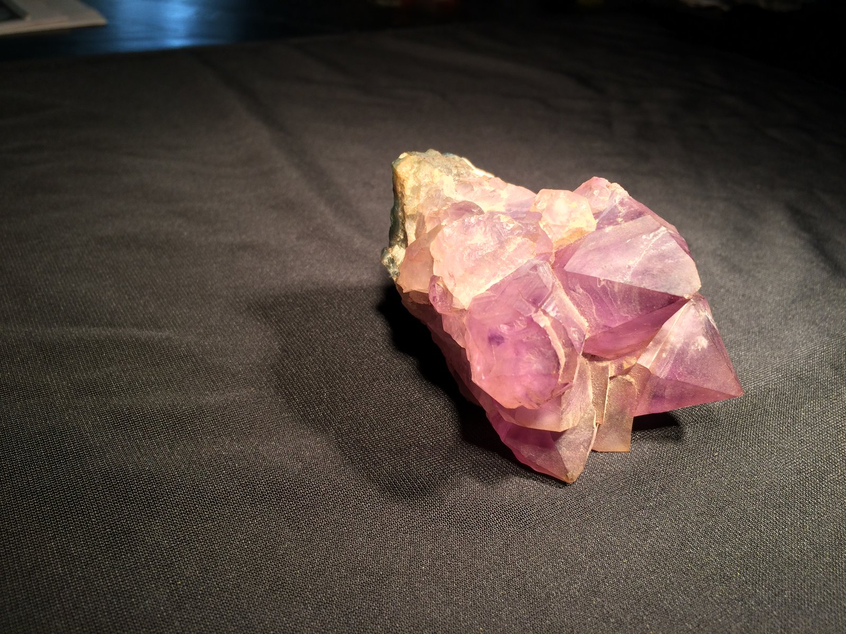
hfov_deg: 61.7
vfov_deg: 48.2
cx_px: 423
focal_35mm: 29
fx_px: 709
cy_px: 317
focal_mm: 4.15
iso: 32
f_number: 2.2
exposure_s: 1/30
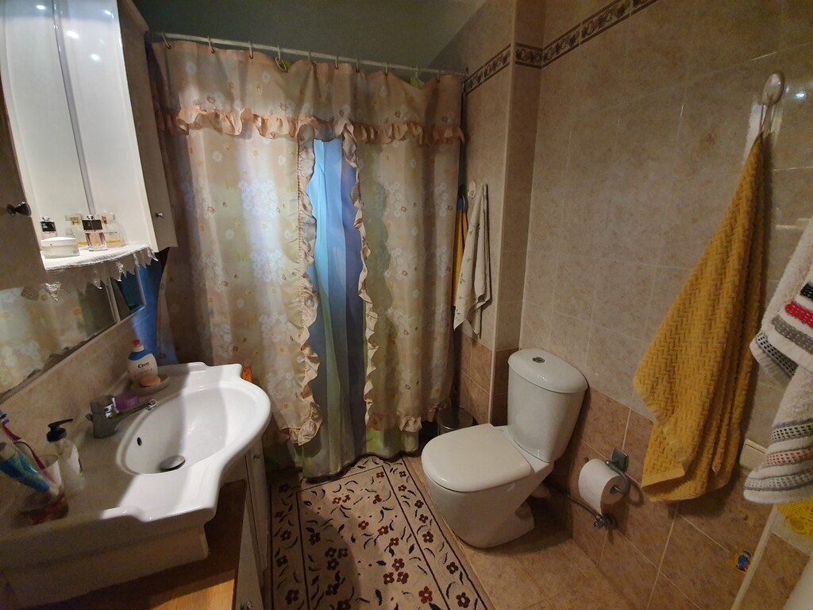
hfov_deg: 106.2
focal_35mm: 13
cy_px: 305
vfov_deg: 89.9
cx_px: 406
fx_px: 305
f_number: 2.2
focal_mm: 1.8
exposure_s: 1/33
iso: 400
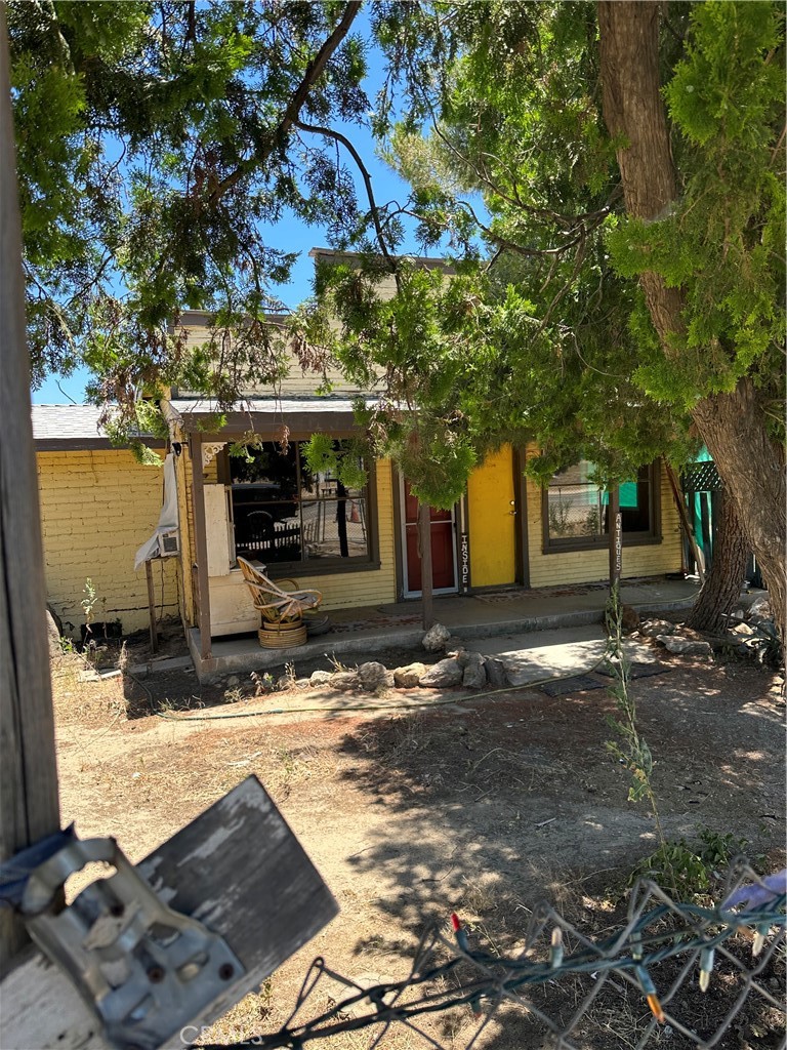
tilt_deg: -5.1
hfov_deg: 56.8
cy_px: 525
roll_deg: +1.6
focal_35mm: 24
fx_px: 728
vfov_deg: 71.6
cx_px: 394
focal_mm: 6.86
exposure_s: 1/1157
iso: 80
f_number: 1.78
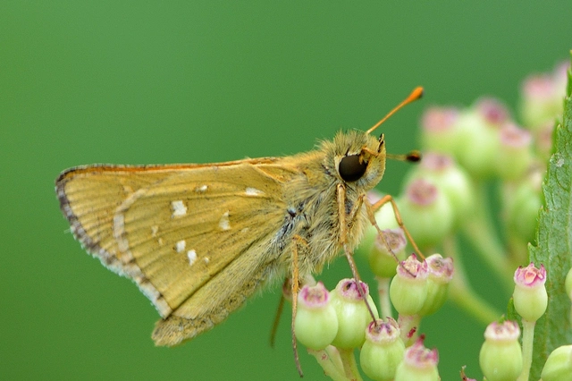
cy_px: 190
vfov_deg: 8.3
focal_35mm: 165
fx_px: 2620
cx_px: 286
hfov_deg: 12.5
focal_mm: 110
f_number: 5
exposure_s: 1/400
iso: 400
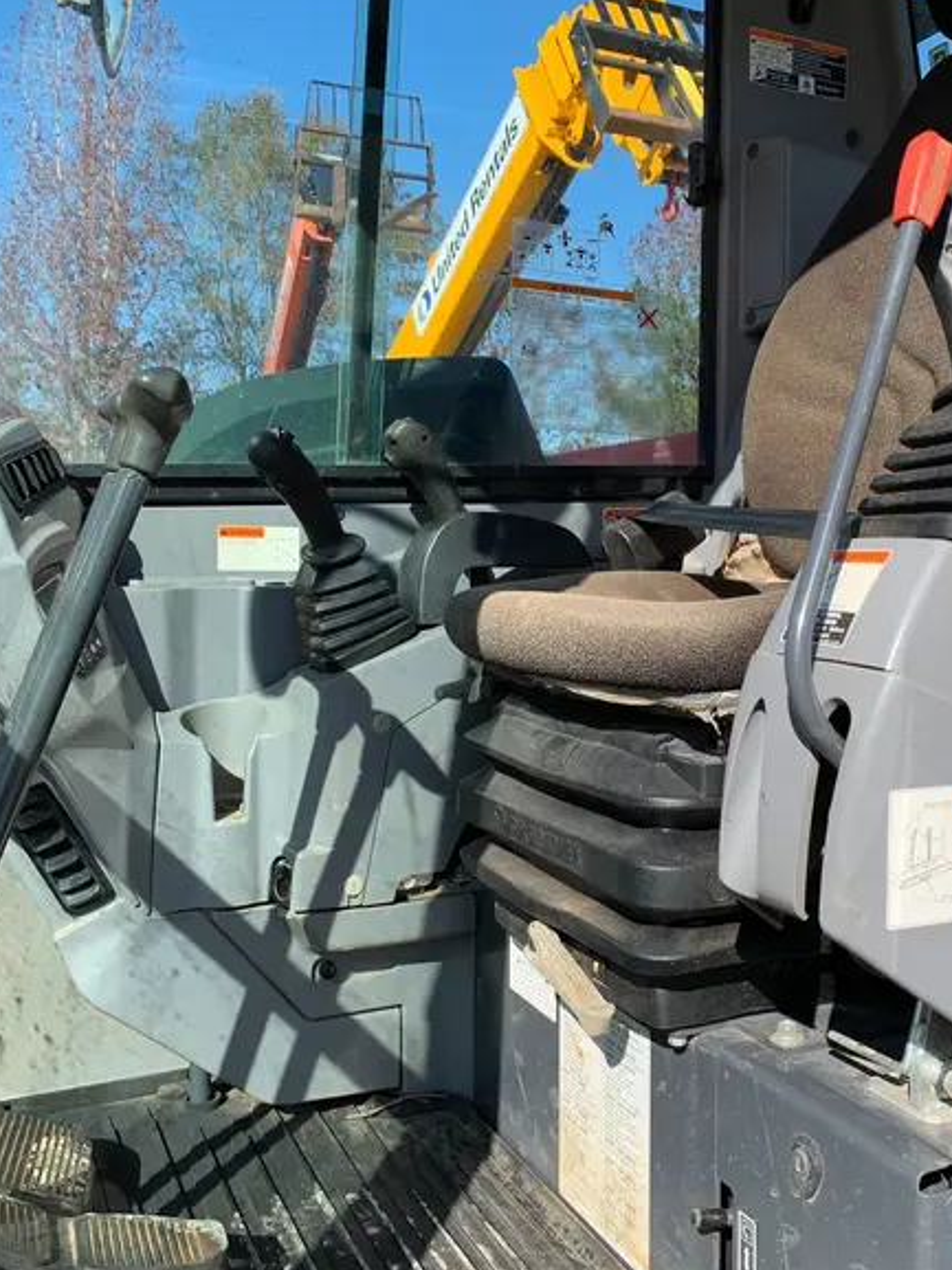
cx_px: 554
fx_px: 1211
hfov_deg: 42.8
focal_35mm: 33
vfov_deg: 55.4
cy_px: 605
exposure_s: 1/1111
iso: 25
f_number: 1.8
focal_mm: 4.25
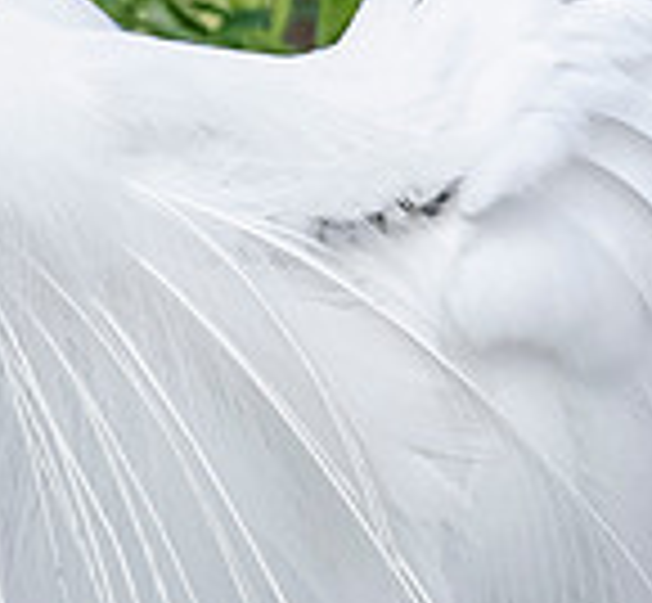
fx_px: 44625
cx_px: 1810
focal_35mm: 2175
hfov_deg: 0.8
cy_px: 404
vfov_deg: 0.8
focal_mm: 260
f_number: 9
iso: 2000
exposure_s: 1/2500
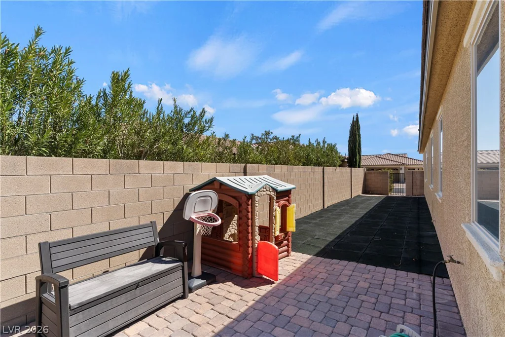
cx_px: 252
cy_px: 168
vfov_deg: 67.4
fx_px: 253
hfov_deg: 90.0
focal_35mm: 18
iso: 125
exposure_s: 1/160
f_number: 8
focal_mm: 18
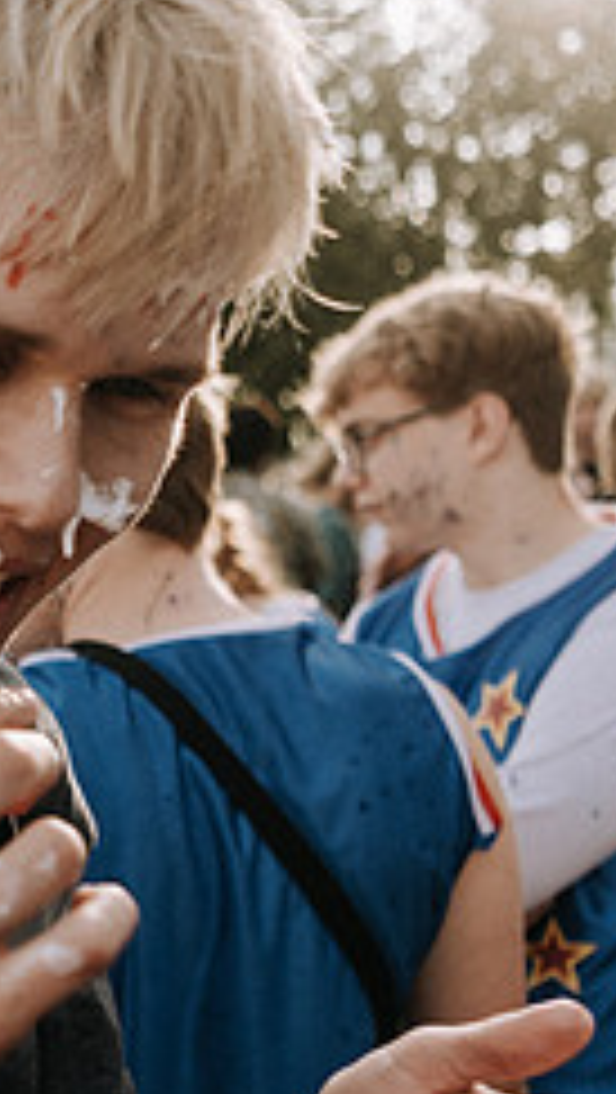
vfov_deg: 34.5
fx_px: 1739
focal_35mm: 60
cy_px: 732
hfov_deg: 17.9
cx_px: -315
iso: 100
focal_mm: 24
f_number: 2.8
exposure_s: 1/640
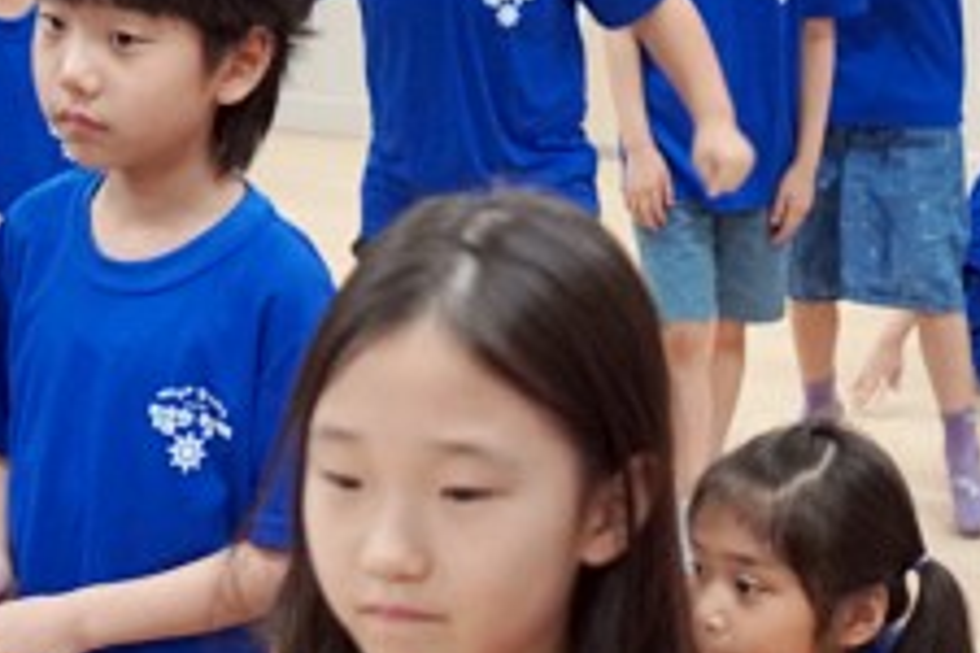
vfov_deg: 9.6
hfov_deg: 14.6
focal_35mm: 140
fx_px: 3811
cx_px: 396
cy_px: 836
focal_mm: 35
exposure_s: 1/160
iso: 2500
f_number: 4
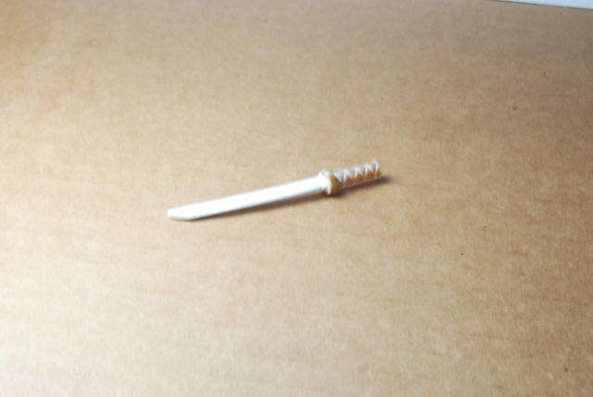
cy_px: 198
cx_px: 296
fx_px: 1360
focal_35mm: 82
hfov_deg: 24.6
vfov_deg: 16.6
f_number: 36
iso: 100
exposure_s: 1/1.3
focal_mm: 55
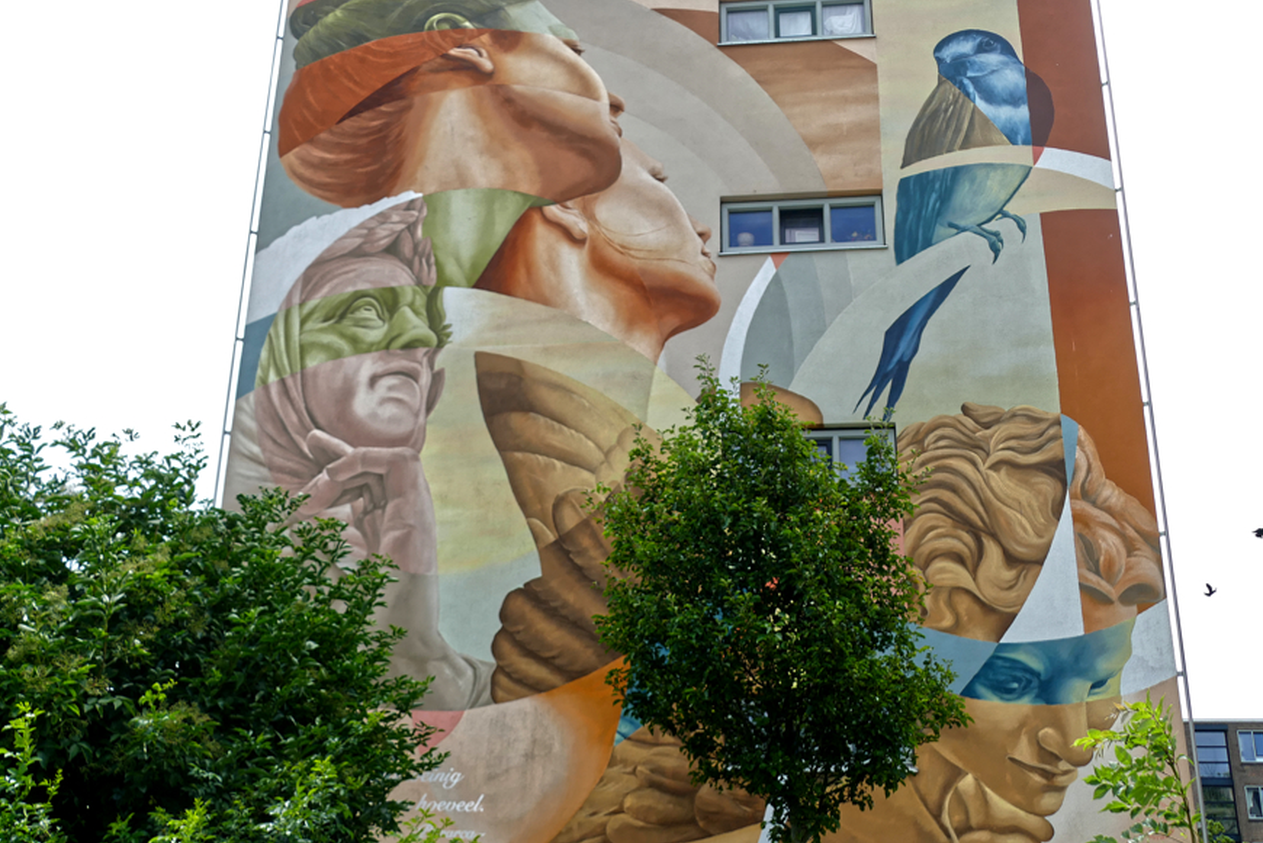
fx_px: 1404
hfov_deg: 48.4
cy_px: 366
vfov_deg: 33.4
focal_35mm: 40
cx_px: 652
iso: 125
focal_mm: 12.4
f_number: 3.1
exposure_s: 1/1600
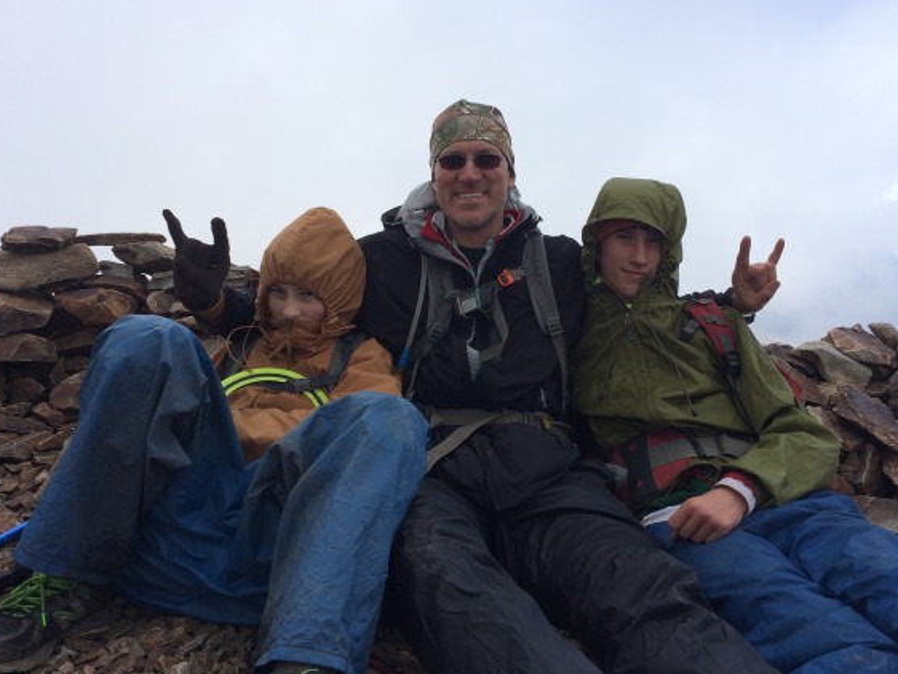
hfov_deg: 55.3
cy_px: 308
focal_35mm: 33
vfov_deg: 42.9
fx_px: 856
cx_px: 463
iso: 32
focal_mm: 4.15
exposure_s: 1/1026
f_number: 2.2
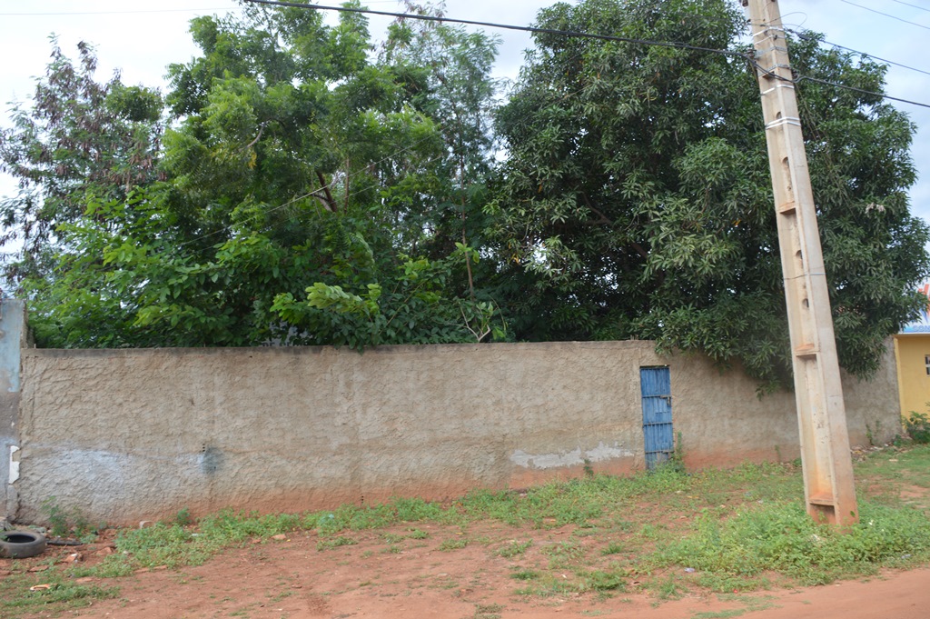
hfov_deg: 67.4
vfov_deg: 47.9
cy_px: 310
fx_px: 697
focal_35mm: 27
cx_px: 465
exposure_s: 1/160
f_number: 6.3
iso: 100
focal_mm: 18
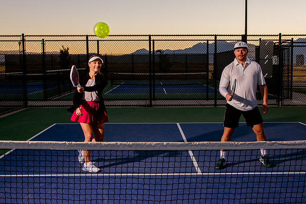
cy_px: 98
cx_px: 159
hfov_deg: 41.8
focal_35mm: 47
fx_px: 400
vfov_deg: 28.5
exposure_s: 1/100
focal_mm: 29
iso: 640
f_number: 13
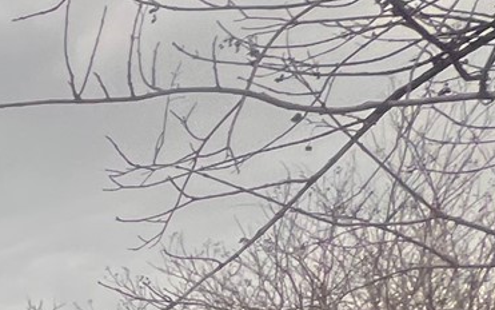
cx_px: -751
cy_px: 683
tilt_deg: -0.2
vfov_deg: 13.7
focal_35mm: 76
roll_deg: +0.1
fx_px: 1025
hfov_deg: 14.3
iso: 80
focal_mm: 1.57
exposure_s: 1/99
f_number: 1.8
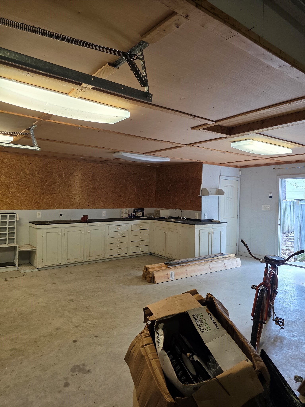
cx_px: 152
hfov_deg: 58.9
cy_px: 204
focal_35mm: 23
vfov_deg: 73.9
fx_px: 270
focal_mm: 6.3
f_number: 1.7
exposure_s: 1/120
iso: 200
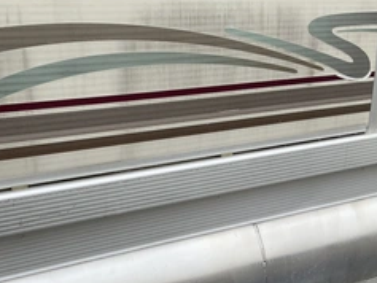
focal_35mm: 49
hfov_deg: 38.5
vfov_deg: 29.3
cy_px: 207
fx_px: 534
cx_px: 127
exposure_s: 1/122
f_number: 1.8
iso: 20
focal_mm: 3
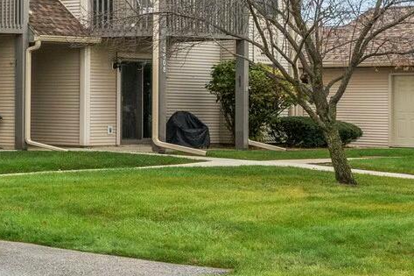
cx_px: -453
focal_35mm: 104
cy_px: 90
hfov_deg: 15.2
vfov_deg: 13.1
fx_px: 1196
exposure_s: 1/160
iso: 500
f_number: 8
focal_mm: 24
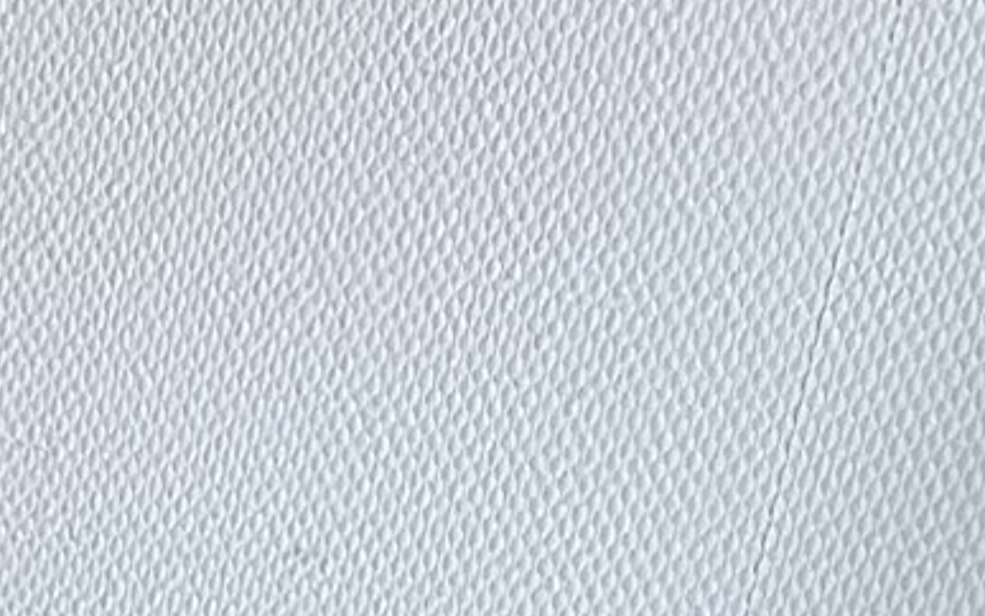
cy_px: 1082
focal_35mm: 146
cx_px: -1156
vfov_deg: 8.7
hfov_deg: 12.2
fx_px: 3920
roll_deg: -0.4
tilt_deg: -27.2
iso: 125
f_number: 1.6
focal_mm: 4.2
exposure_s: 1/67
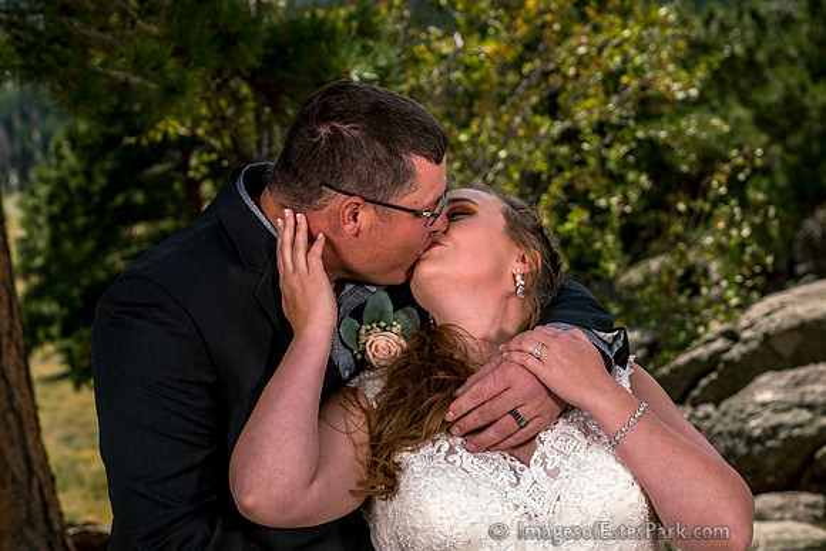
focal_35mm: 75
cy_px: 276
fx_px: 1721
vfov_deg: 18.2
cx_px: 413
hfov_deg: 27.0
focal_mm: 50
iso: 250
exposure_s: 1/2000
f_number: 4.5
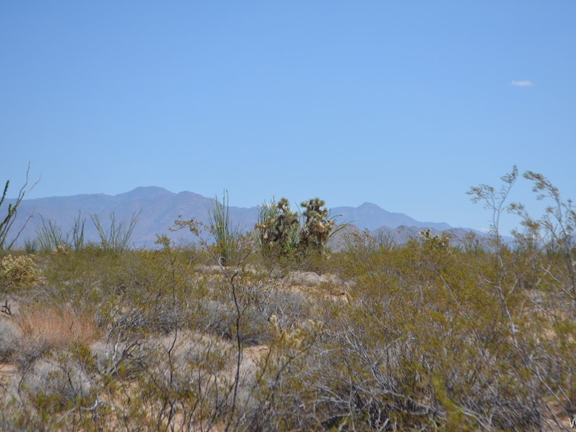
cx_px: 303
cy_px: 216
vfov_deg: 16.5
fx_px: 1490
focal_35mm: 90
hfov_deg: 21.9
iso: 400
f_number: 7.1
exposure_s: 1/1600
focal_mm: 55
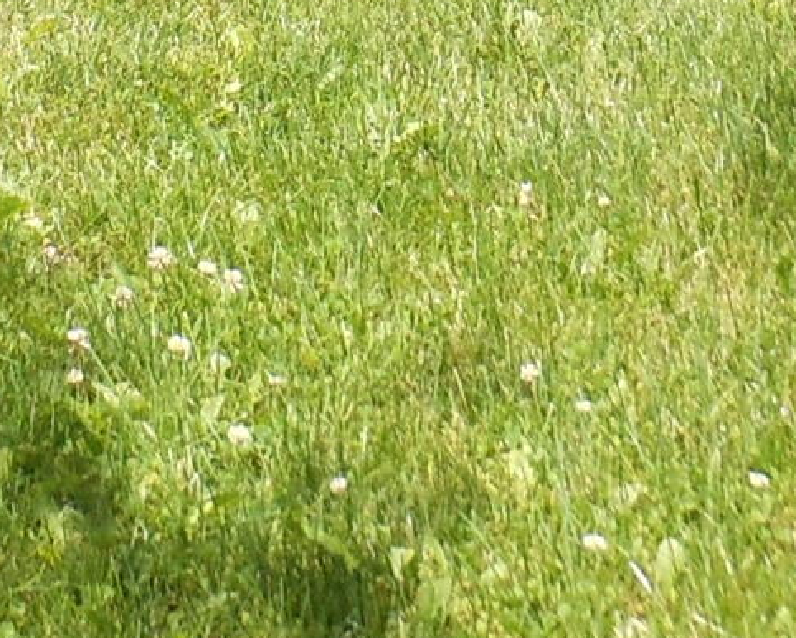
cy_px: -1101
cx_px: -102
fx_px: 4007
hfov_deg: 11.2
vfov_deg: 8.1
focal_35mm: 170
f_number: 3.7
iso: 80
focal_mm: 5
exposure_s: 1/320
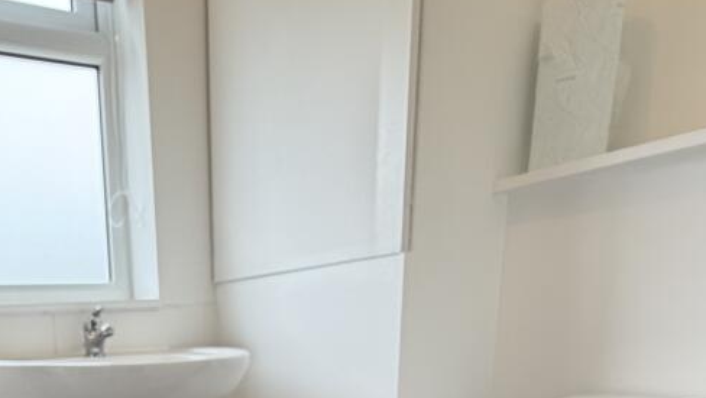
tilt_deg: -13.6
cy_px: 470
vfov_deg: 31.2
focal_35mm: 32
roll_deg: +2.7
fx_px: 599
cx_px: 159
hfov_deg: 57.3
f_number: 2.2
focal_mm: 2.22
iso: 320
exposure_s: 1/100
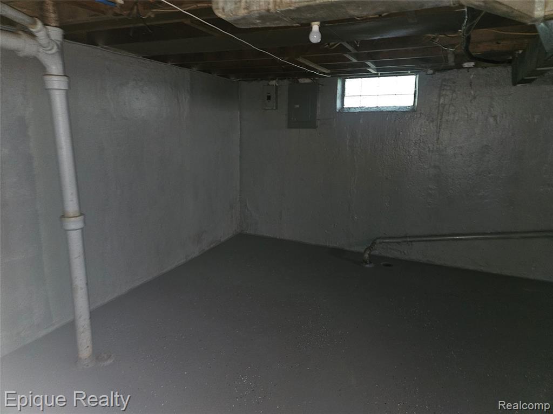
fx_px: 367
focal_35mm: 23
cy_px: 207
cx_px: 276
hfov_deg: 73.9
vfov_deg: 58.9
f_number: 1.8
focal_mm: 5.4
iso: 125
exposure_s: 1/11
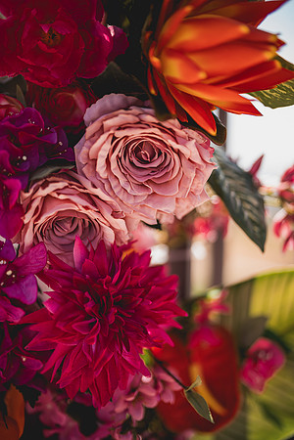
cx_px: 147
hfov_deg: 27.0
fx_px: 612
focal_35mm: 50
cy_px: 220
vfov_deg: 39.6
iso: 50
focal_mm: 50
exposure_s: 1/1600
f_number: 1.2
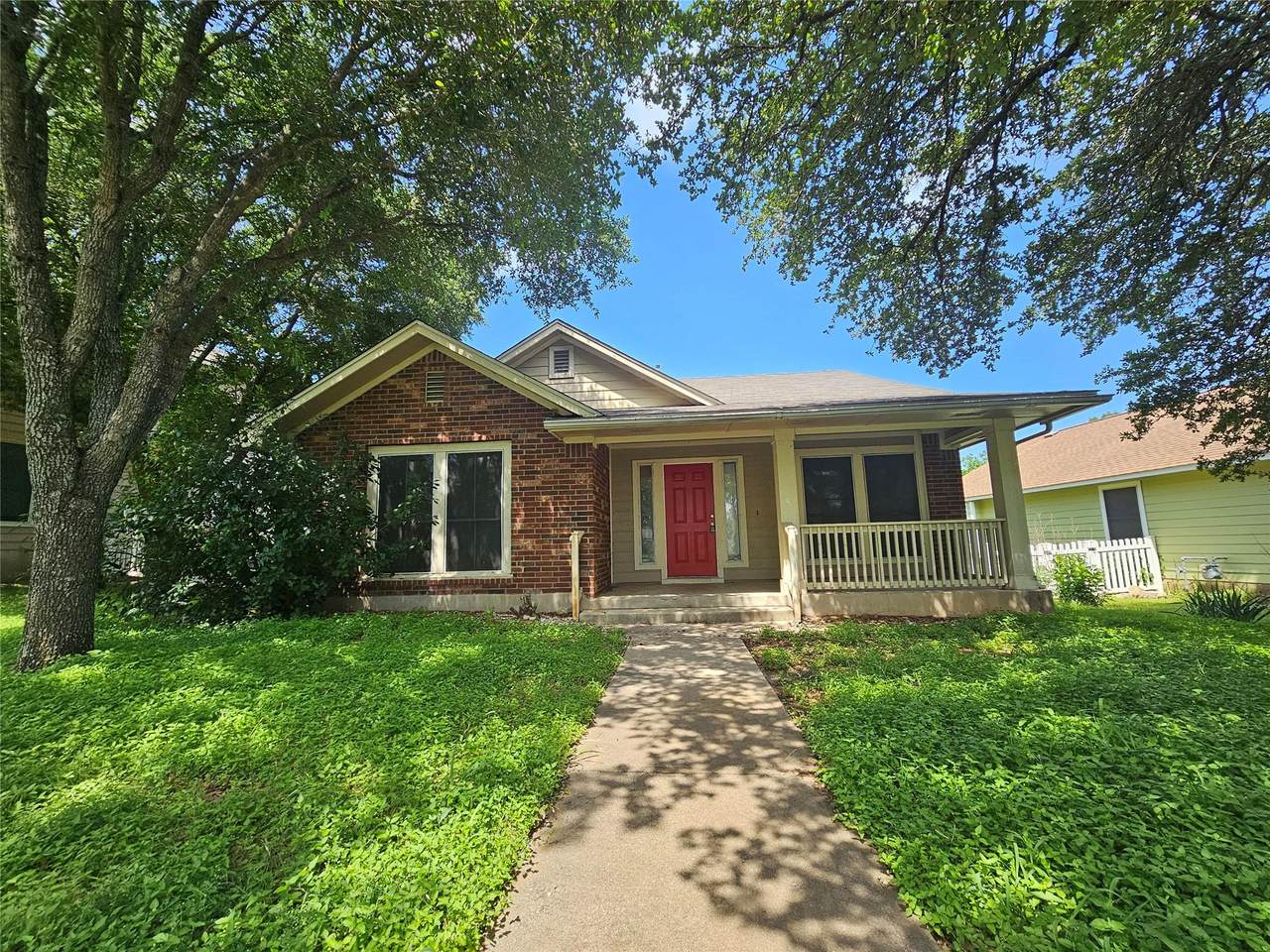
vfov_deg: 89.9
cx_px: 635
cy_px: 476
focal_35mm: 13
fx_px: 477
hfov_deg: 106.2
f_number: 2.2
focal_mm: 2.2
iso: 50
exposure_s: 1/604
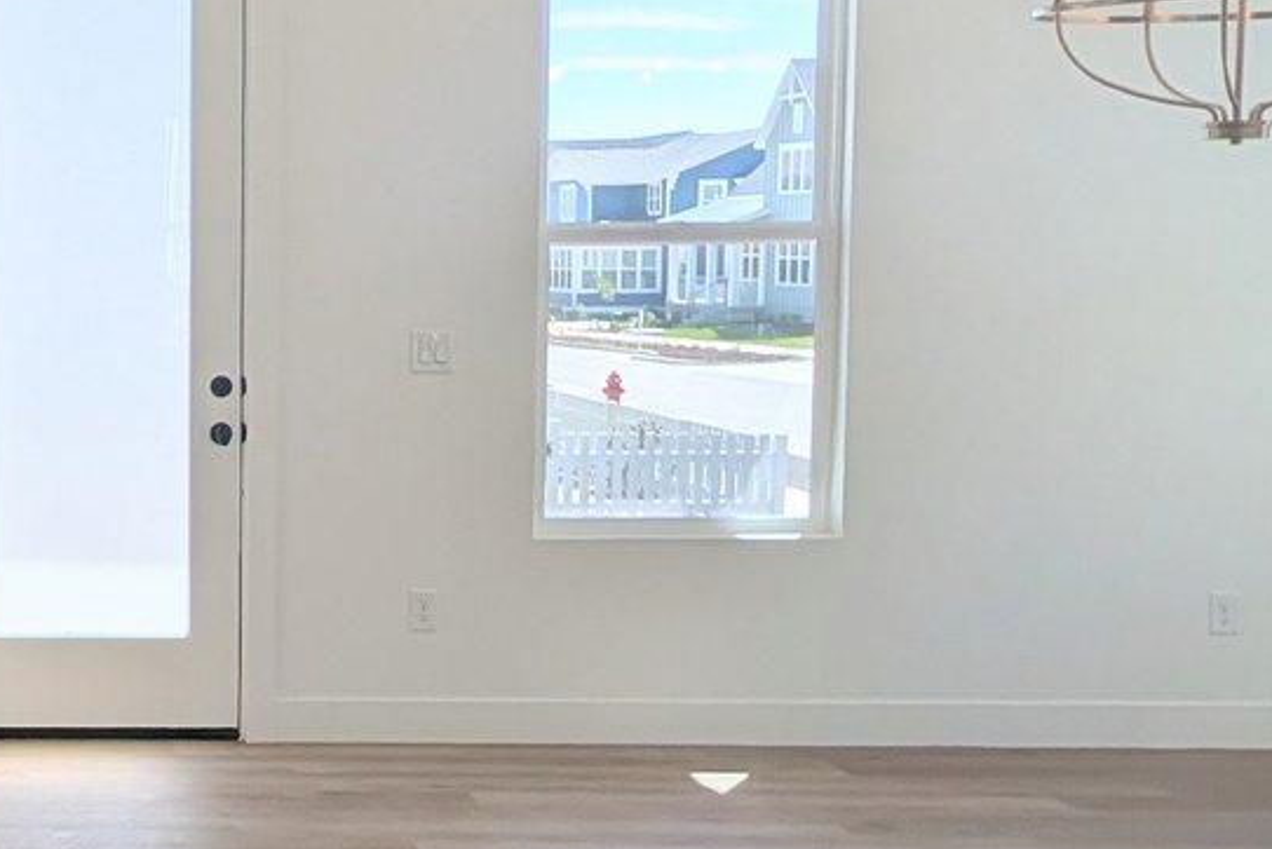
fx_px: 1661
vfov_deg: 28.6
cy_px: 312
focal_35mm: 47
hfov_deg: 33.1
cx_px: -305
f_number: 1.7
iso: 50
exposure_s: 1/976
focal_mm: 2.02
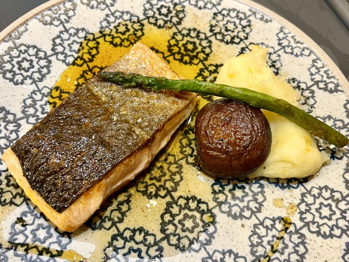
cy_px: 148
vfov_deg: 40.6
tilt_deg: -64.1
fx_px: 353
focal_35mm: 35
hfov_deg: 52.6
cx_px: 174
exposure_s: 1/50
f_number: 1.5
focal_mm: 5.7
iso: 320
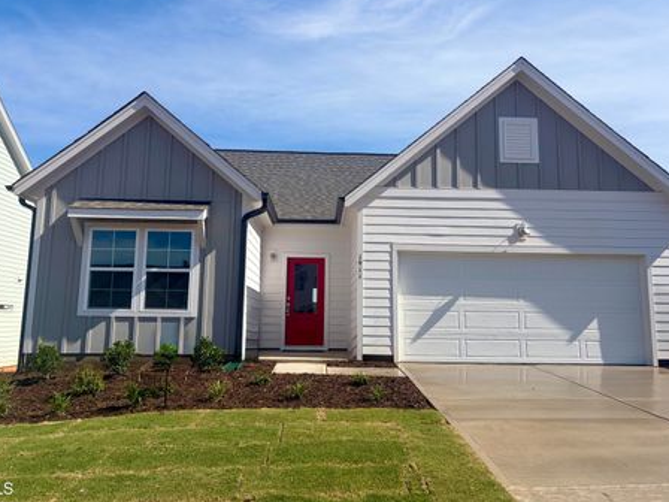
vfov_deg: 48.2
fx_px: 560
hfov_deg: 61.7
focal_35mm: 29
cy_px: 234
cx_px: 342
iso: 64
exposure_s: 1/4950
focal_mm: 5.96
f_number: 1.6
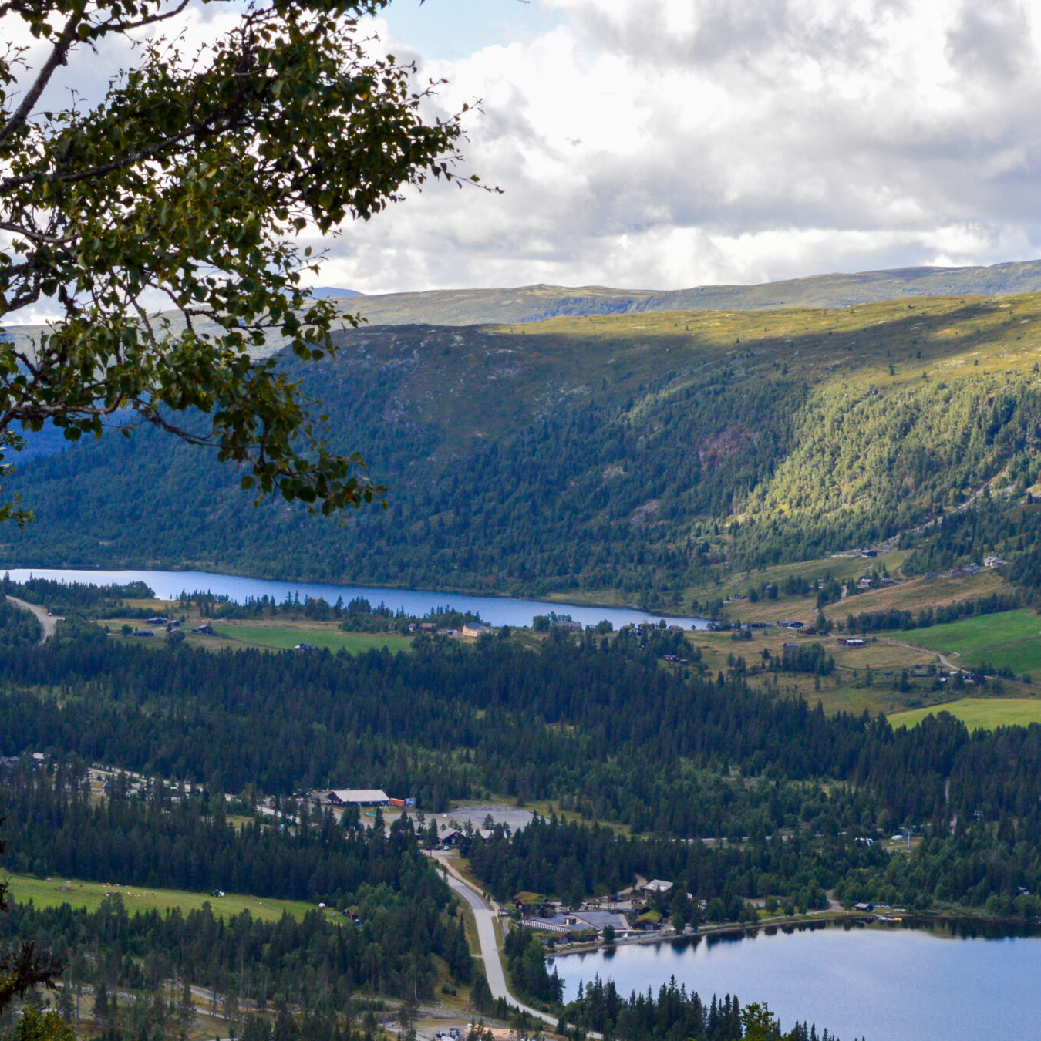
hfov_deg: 13.1
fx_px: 4518
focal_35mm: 133
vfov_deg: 13.1
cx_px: 628
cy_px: 525
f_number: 10
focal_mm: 55
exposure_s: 1/320
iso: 400
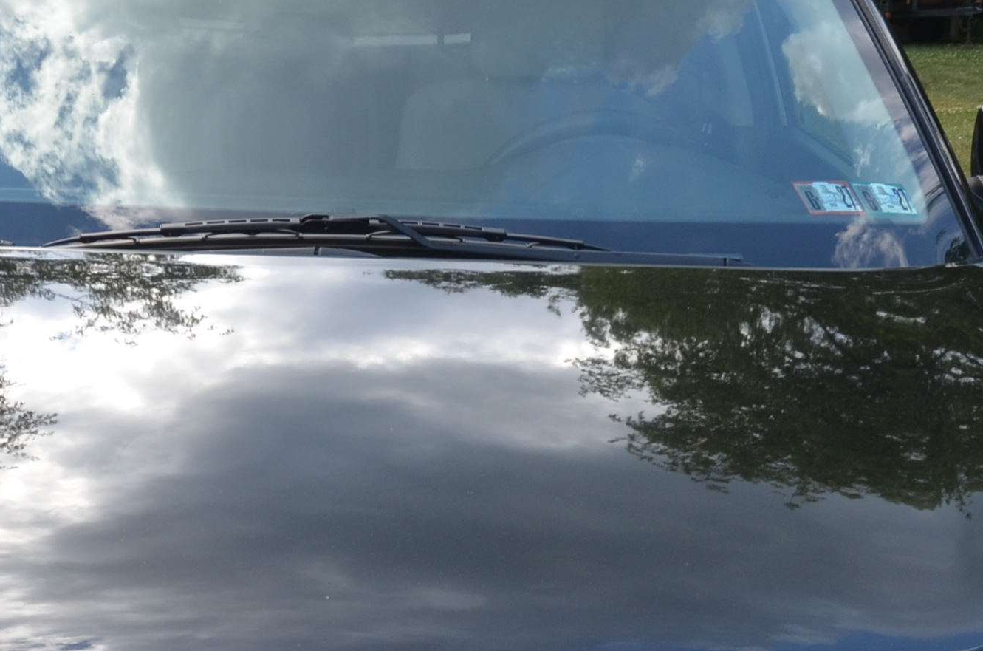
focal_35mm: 75
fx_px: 2043
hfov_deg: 27.0
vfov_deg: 17.0
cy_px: 856
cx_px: 417
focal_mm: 18
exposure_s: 1/160
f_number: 6.3
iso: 200
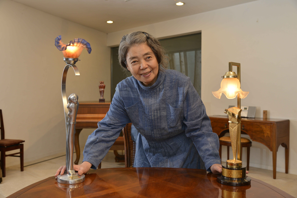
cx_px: 148
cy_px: 99
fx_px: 314
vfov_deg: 35.1
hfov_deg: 50.7
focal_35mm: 38
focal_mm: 38
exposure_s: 1/40
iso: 800
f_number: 5.6
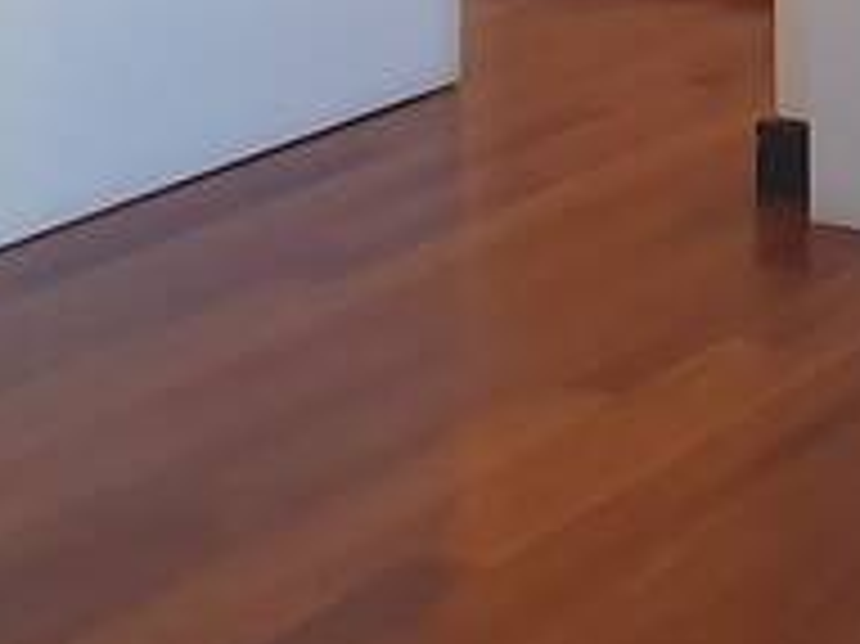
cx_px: 1355
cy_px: -784
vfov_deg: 12.5
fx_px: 2433
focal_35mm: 98
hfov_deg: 17.6
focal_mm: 1.8
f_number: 2.2
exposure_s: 1/60
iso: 160
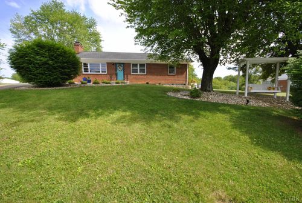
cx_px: 151
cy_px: 102
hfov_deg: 100.3
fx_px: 126
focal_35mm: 15
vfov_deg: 77.5
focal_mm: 10
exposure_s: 1/160
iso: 100
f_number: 6.3
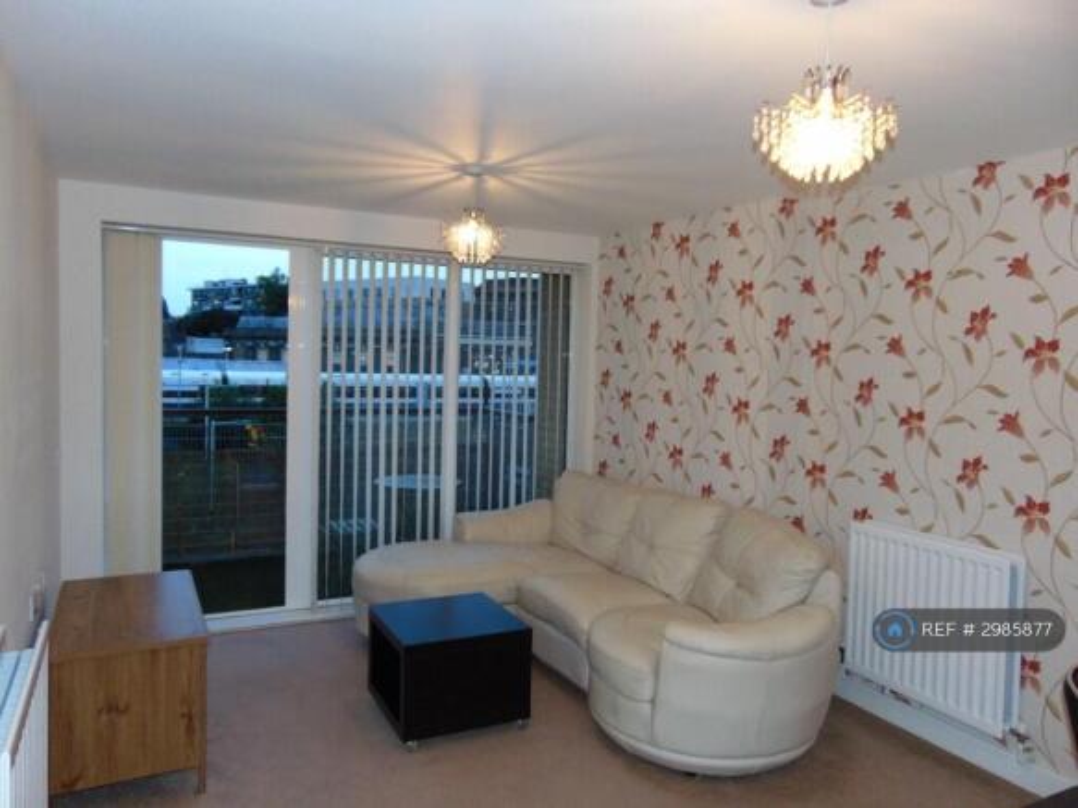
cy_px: 404
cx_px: 539
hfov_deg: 69.4
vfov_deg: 54.9
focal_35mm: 25
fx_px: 778
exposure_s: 1/30
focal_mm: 4.5
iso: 400
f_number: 3
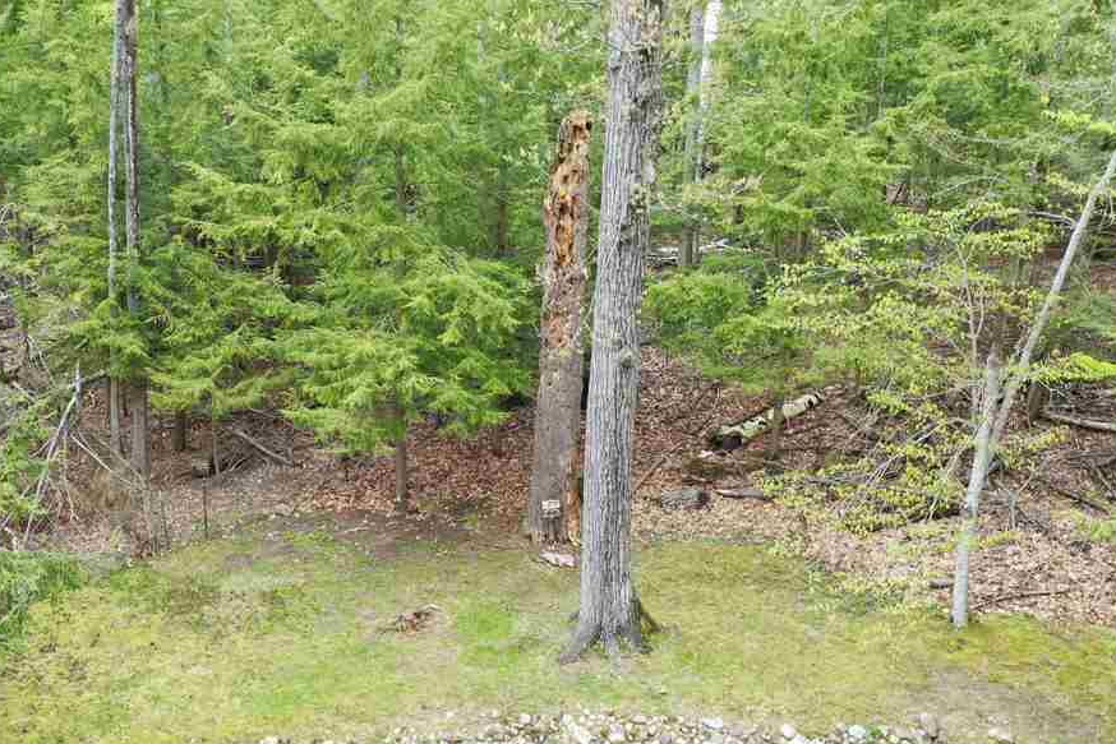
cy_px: 483
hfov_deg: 47.1
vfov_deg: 32.4
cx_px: 437
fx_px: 1271
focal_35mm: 41
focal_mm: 10.26
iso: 100
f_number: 4.5
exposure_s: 1/80
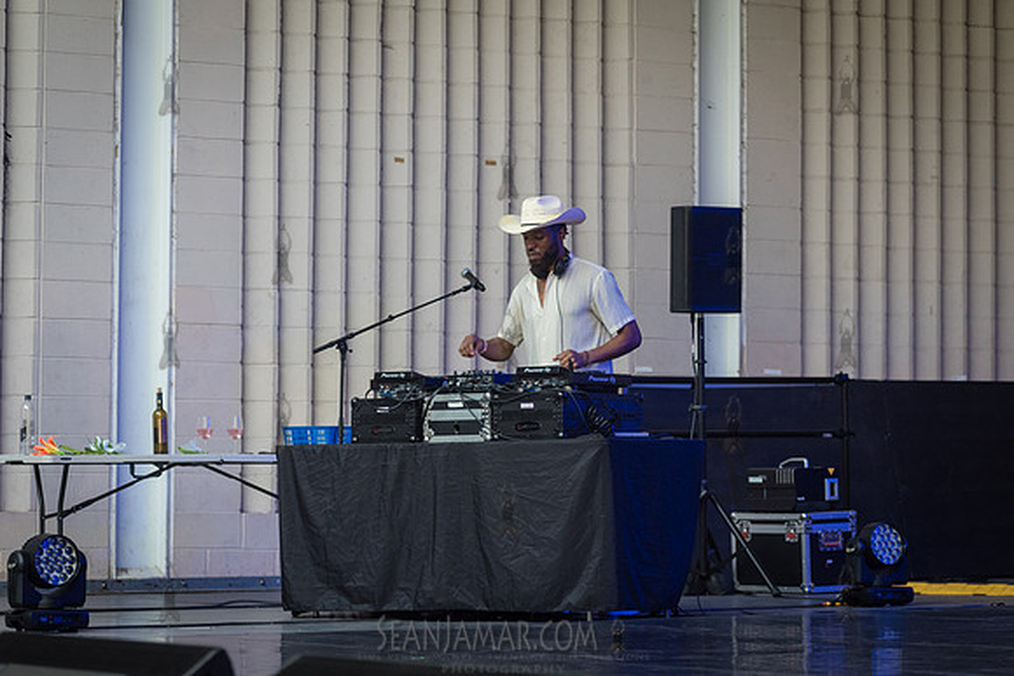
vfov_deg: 12.2
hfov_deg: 18.1
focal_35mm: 113
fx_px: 3176
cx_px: 544
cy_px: 326
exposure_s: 1/400
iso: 2000
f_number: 3.5
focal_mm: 100
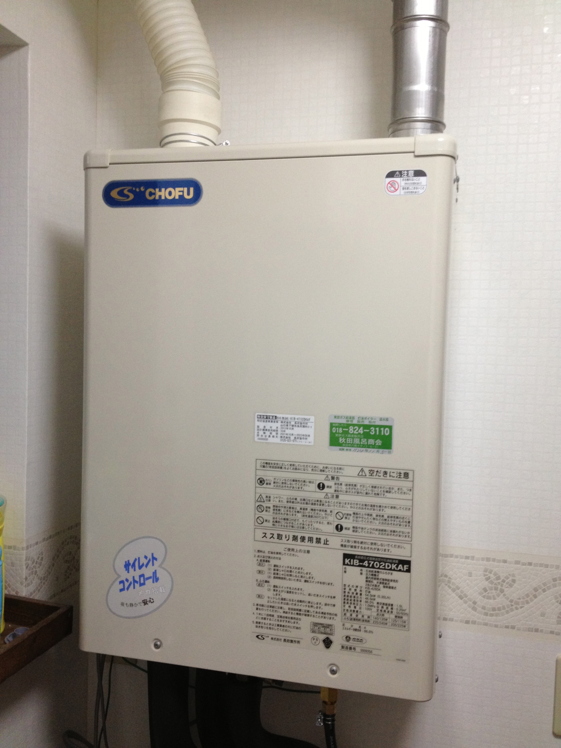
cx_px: 280
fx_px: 756
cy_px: 374
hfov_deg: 40.7
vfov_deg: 52.6
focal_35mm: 35
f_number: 2.4
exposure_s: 1/20
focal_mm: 4.28
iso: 125
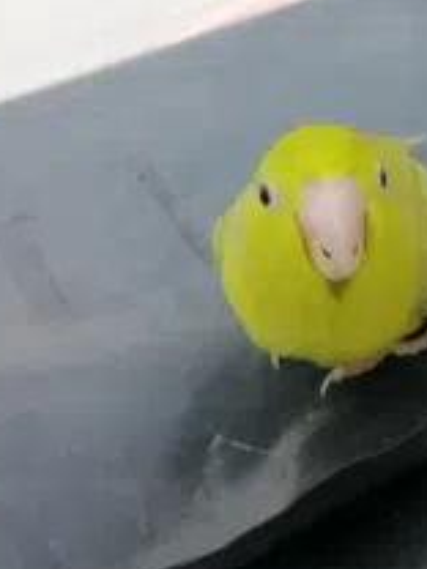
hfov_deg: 27.2
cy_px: 194
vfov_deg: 36.5
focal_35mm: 52
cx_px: 372
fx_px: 855
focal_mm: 5.4
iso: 800
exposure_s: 1/100
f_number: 1.8
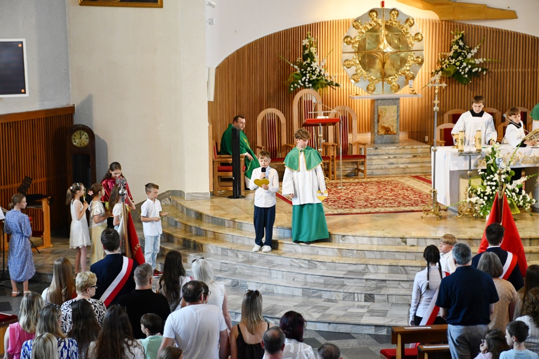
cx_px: 270
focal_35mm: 90
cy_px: 180
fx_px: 1348
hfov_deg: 22.6
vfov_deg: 15.2
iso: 1600
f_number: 5
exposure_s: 1/125
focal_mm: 60
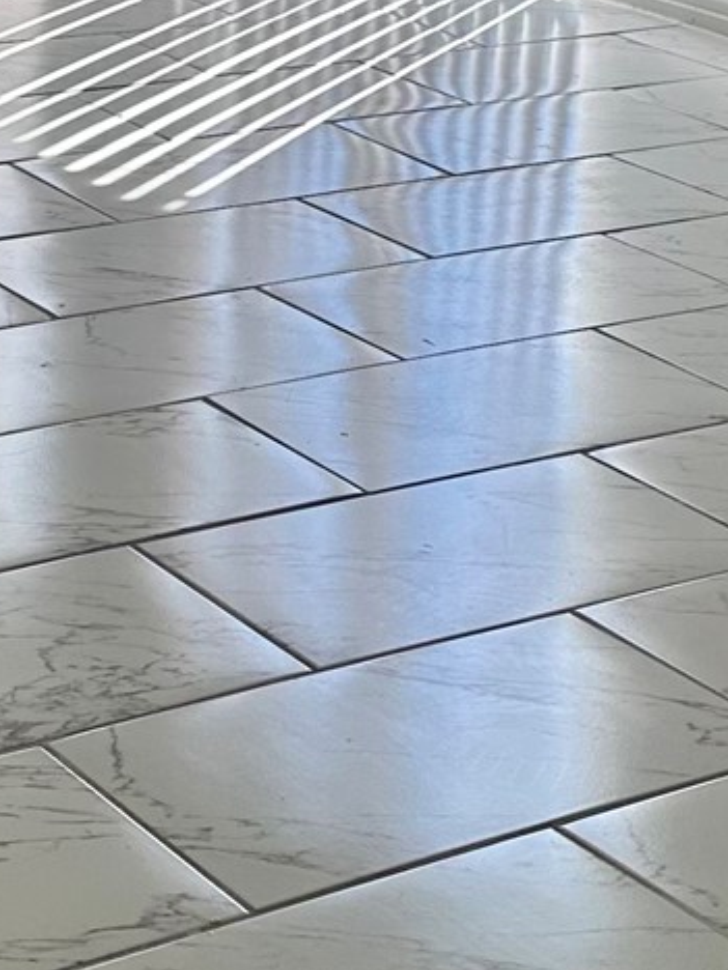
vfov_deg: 17.2
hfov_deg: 14.0
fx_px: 2944
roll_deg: -2.2
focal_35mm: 105
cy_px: -408
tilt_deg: -2.9
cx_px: 168
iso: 80
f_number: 1.78
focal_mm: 6.86
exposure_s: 1/718
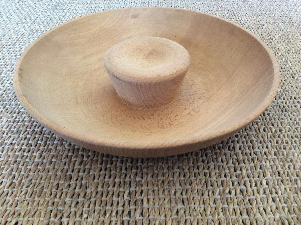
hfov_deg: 56.9
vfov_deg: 44.1
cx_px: 150
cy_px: 112
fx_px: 278
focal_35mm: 32
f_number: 2.4
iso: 200
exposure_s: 1/25
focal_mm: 3.3
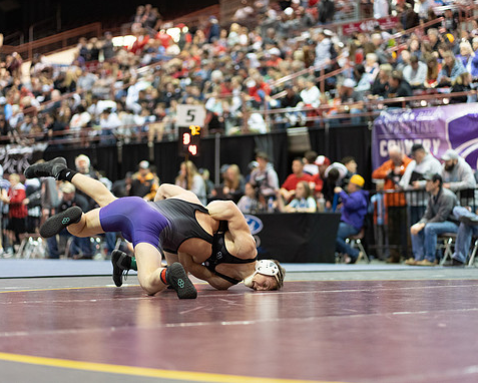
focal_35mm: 97
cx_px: 231
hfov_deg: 19.8
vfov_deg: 15.9
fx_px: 1373
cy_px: 190
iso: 3200
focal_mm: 85
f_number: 1.8
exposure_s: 1/500
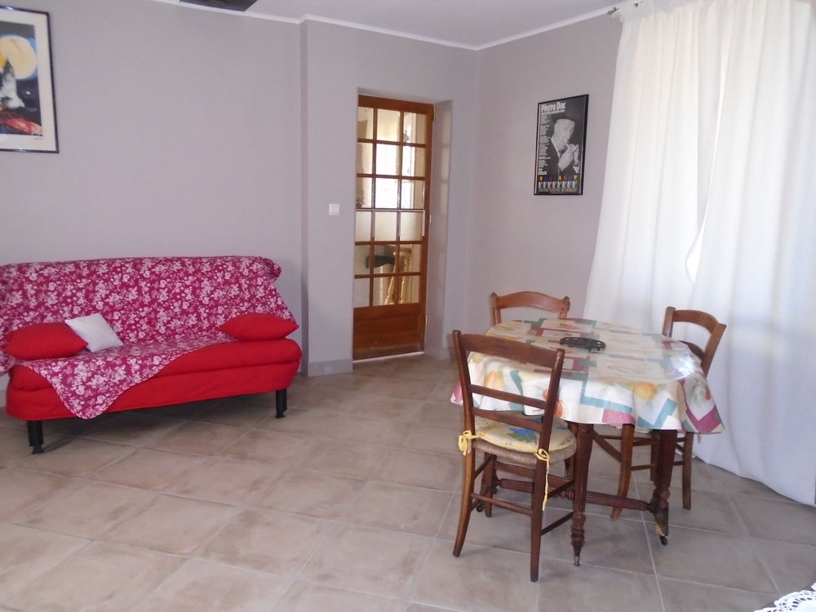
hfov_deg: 67.3
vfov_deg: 53.1
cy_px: 306
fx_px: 613
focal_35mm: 26
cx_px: 408
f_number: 3.2
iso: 400
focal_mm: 4.6
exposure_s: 1/30
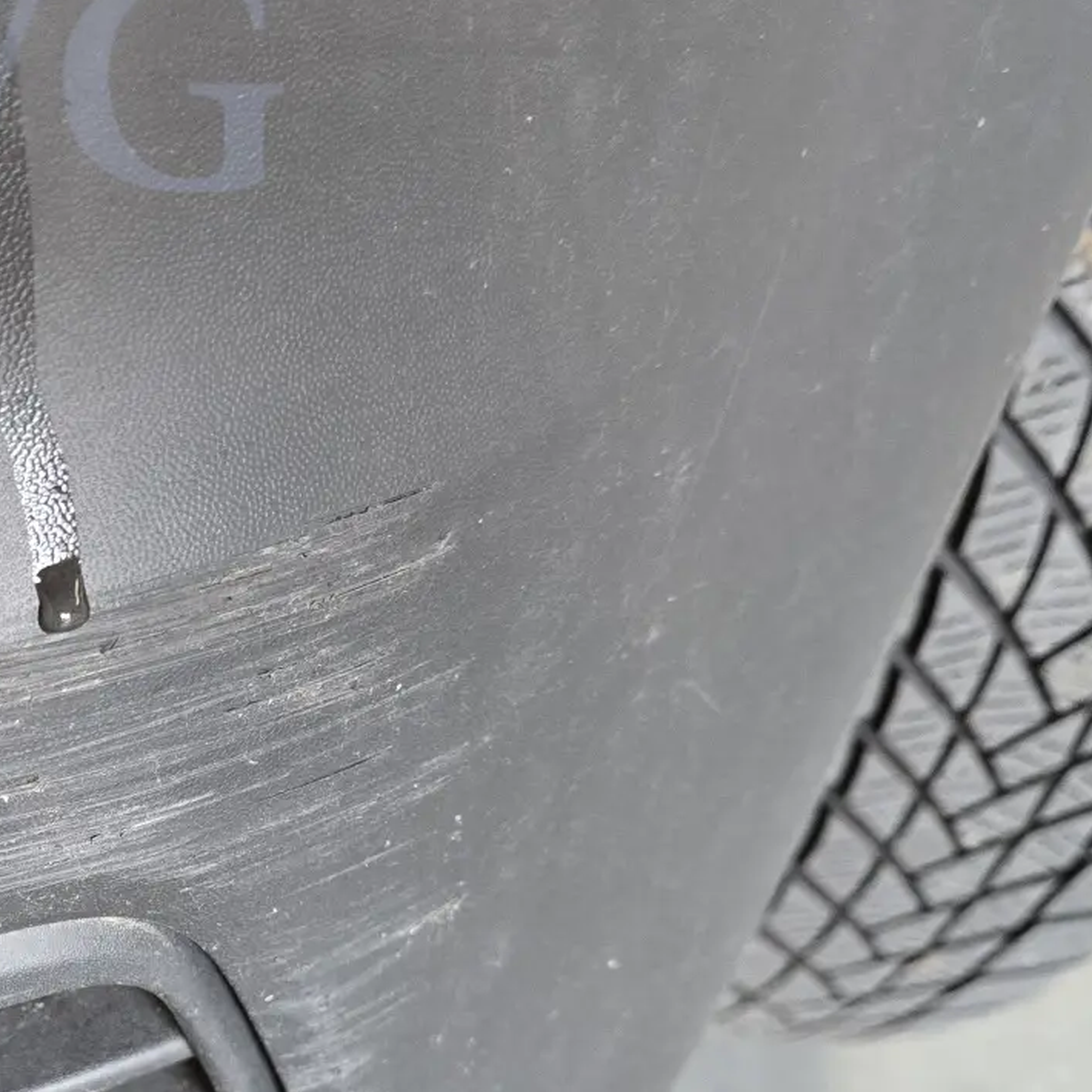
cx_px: 63
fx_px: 1963
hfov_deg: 29.5
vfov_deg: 30.4
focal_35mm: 55
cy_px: 849
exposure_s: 1/100
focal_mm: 6.3
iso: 250
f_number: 1.7
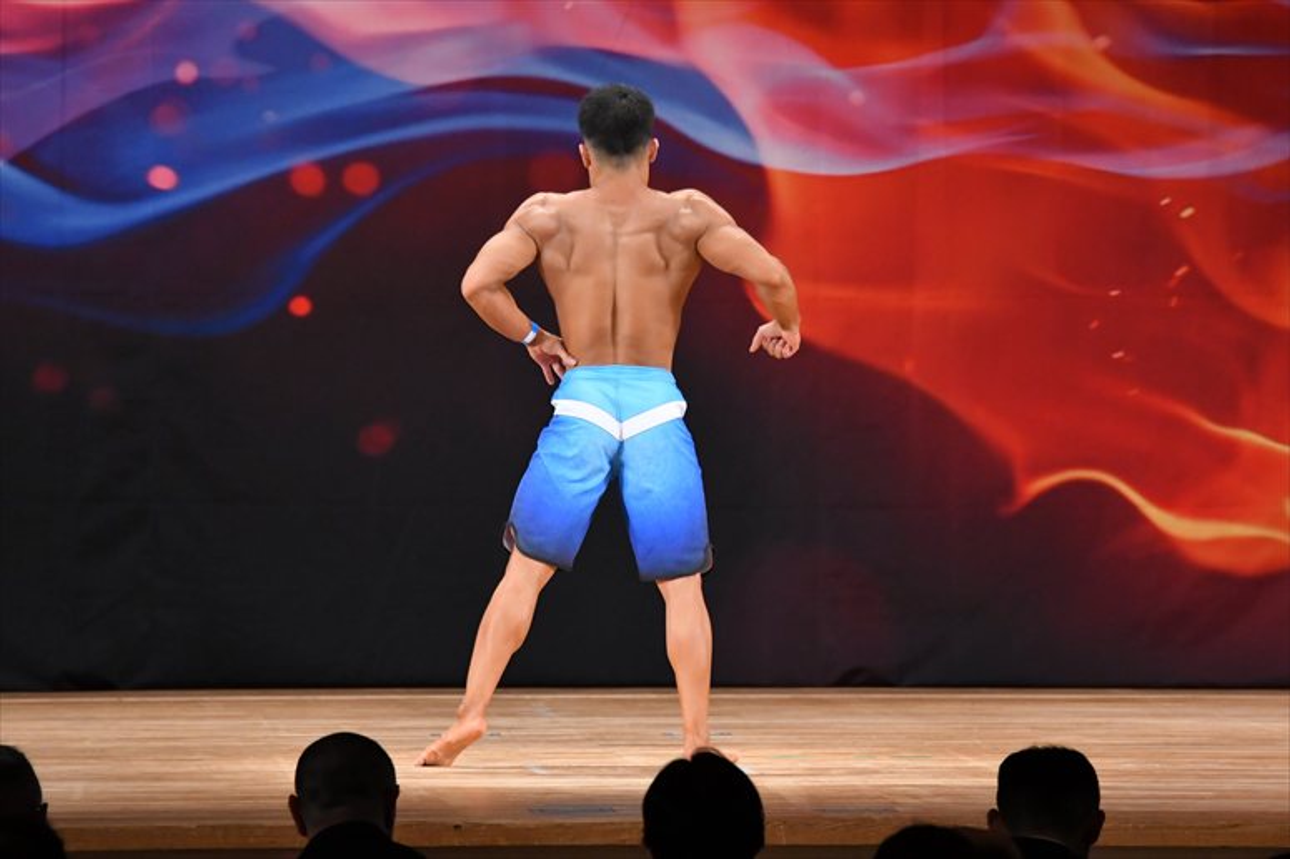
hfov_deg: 8.6
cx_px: 645
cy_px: 430
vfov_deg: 5.7
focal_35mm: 240
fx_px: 8596
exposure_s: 1/400
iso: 3200
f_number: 5.6
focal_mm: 160
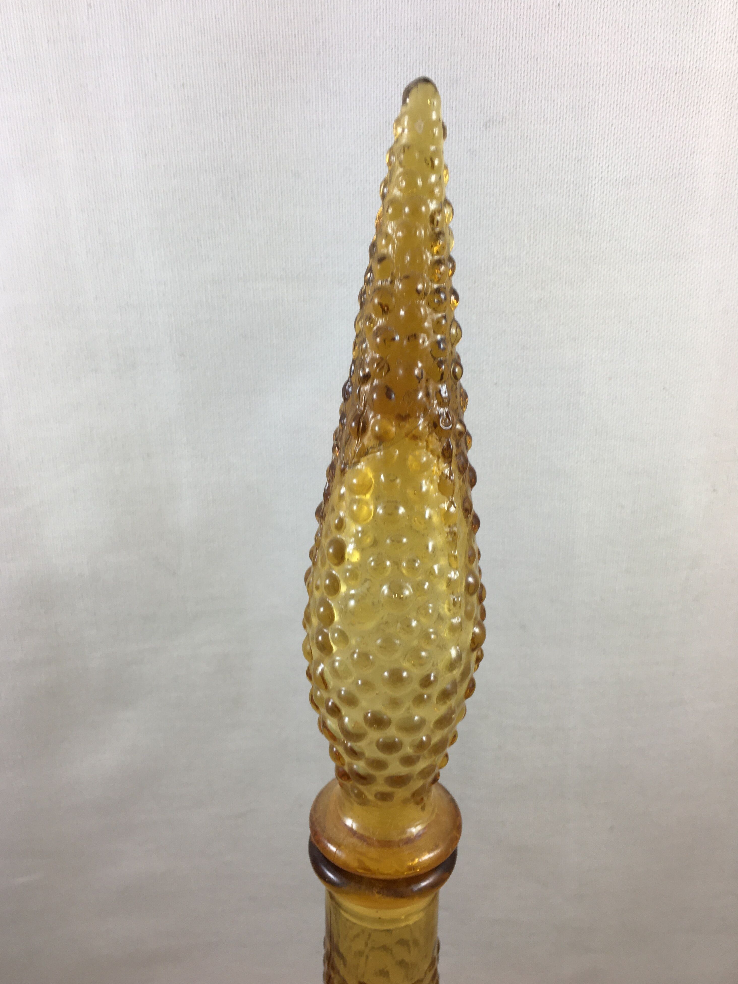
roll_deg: -0.9
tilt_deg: -22.4
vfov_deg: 60.0
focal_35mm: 30
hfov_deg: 46.8
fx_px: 853
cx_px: 357
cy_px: 497
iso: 32
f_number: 2.2
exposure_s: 1/50
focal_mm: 4.15
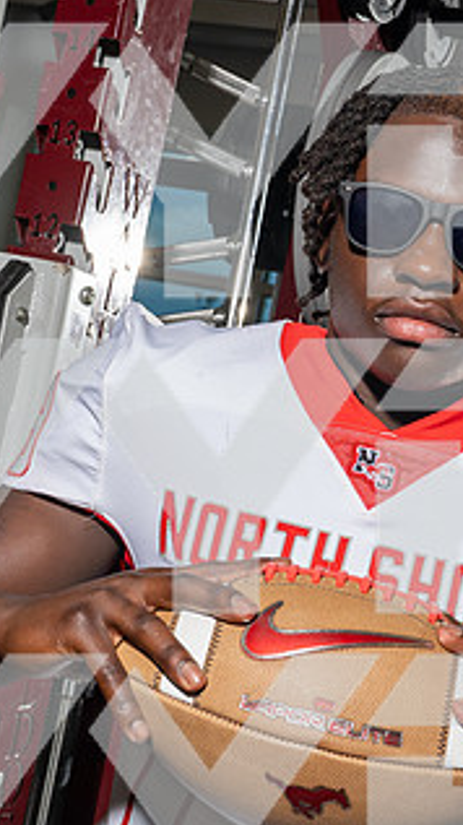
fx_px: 1508
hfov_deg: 17.4
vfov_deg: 30.5
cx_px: 325
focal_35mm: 69
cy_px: 478
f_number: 8
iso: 320
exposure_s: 1/250
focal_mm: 36
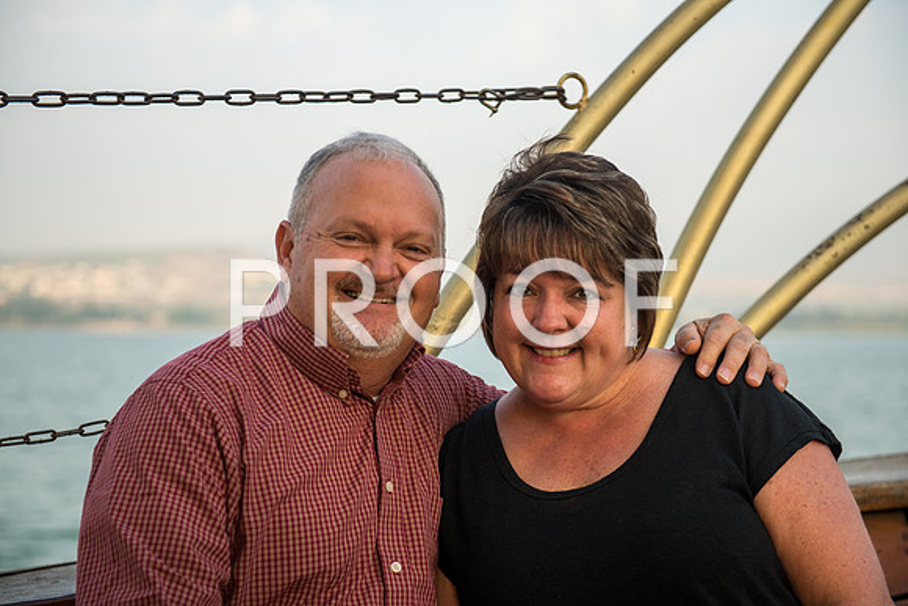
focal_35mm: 70
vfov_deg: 19.5
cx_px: 454
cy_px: 303
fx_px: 1766
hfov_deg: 28.8
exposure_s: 1/500
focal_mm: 70
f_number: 2.8
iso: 100
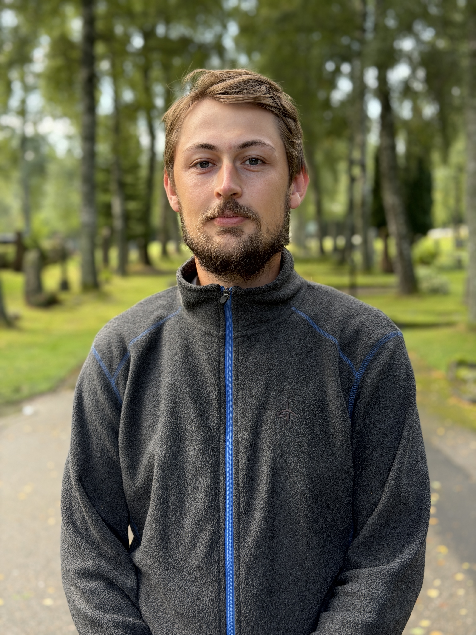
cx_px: 238
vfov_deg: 39.7
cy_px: 318
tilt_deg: -5.6
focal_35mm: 48
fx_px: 880
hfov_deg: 30.3
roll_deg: -0.9
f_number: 1.78
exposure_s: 1/132
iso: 50
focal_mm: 6.76
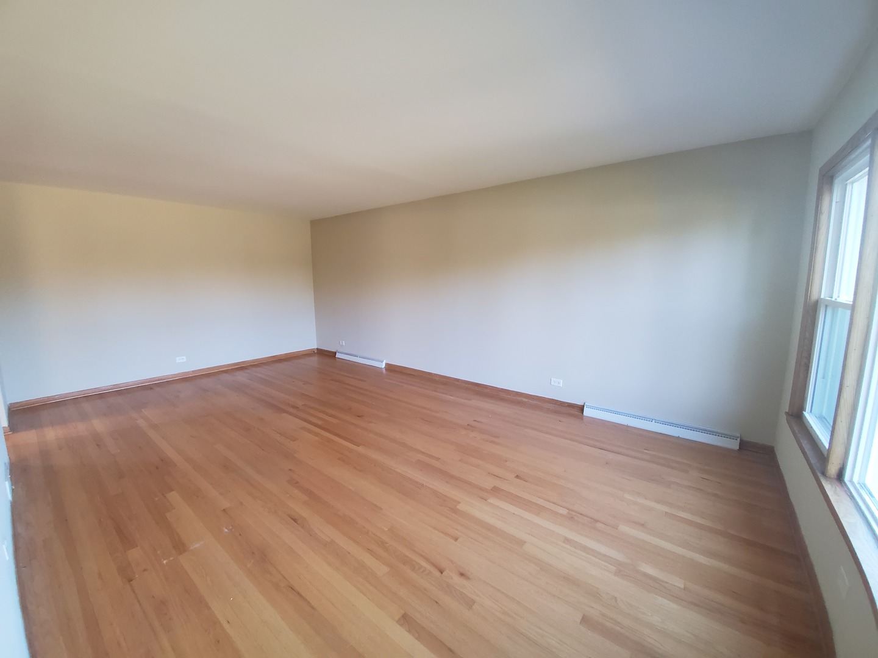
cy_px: 329
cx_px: 439
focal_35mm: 13
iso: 320
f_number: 2.2
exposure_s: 1/59
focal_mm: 1.8
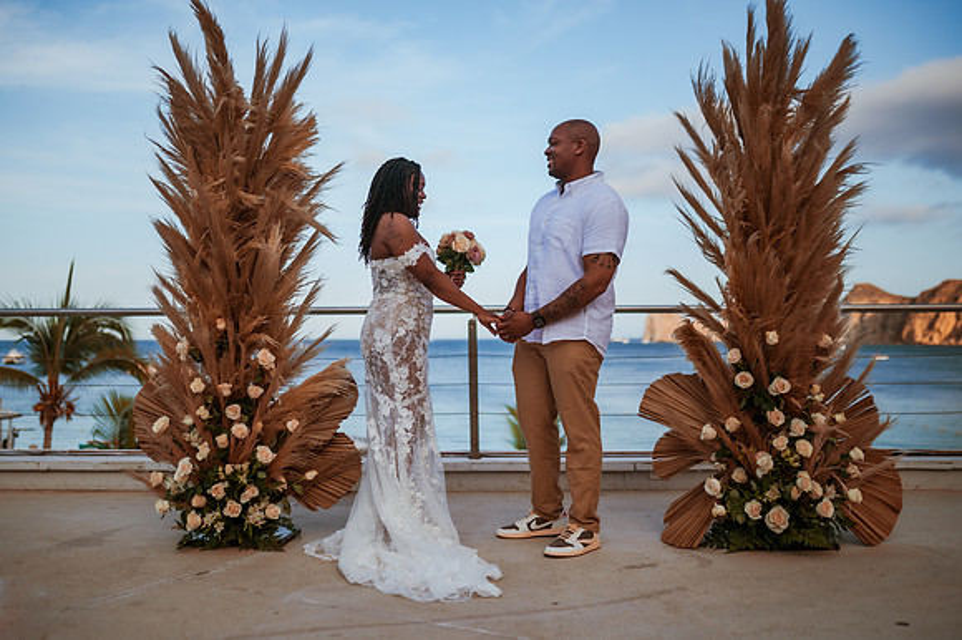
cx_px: 481
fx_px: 967
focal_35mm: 36
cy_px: 320
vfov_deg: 36.6
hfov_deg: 52.9
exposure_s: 1/8000
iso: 320
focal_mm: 35
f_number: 1.4
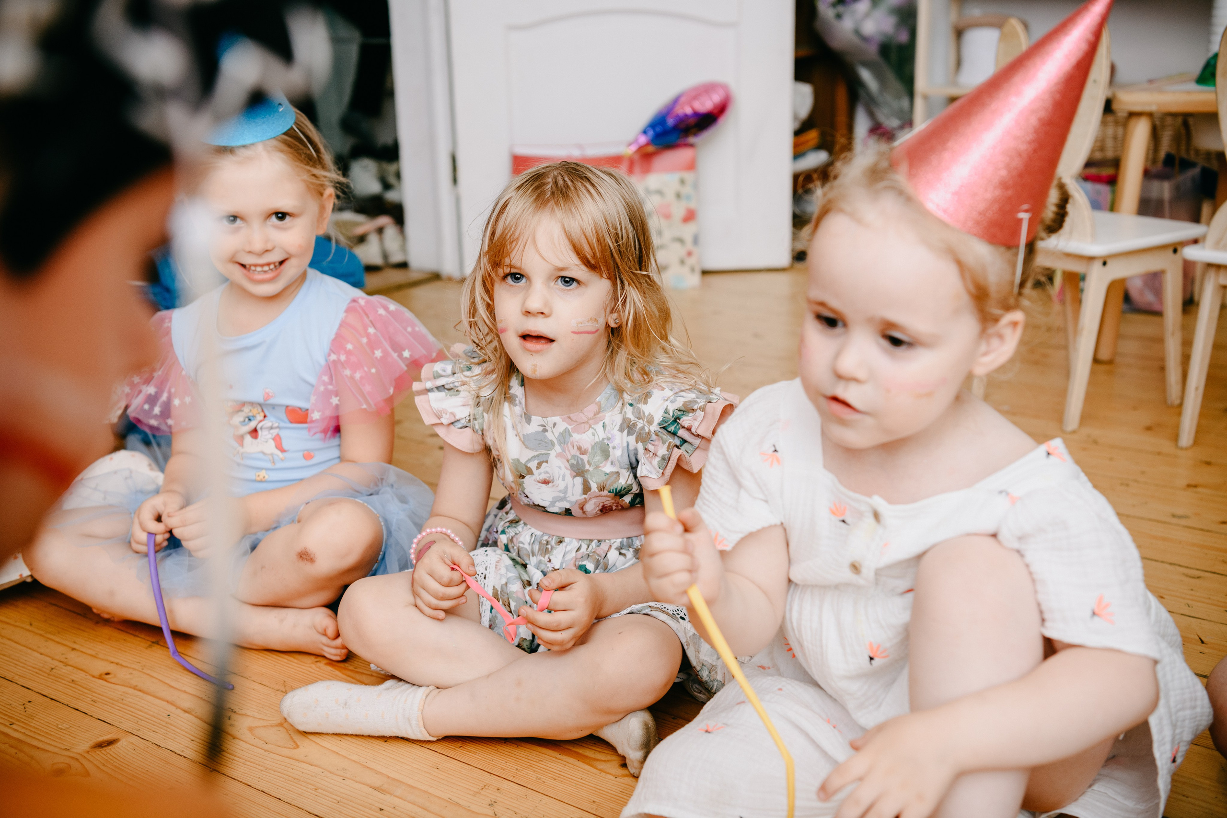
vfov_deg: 30.5
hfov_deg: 44.5
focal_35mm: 44
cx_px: 614
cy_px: 409
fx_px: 1500
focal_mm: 44
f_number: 3.5
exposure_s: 1/160
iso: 125
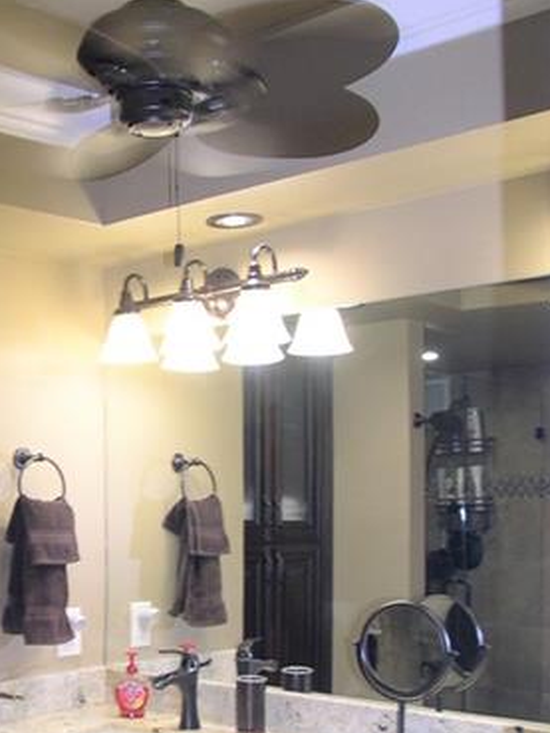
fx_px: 1673
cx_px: -16
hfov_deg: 18.1
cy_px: 534
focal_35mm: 79
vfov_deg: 24.5
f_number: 2.8
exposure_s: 1/15.4
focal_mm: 8
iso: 100
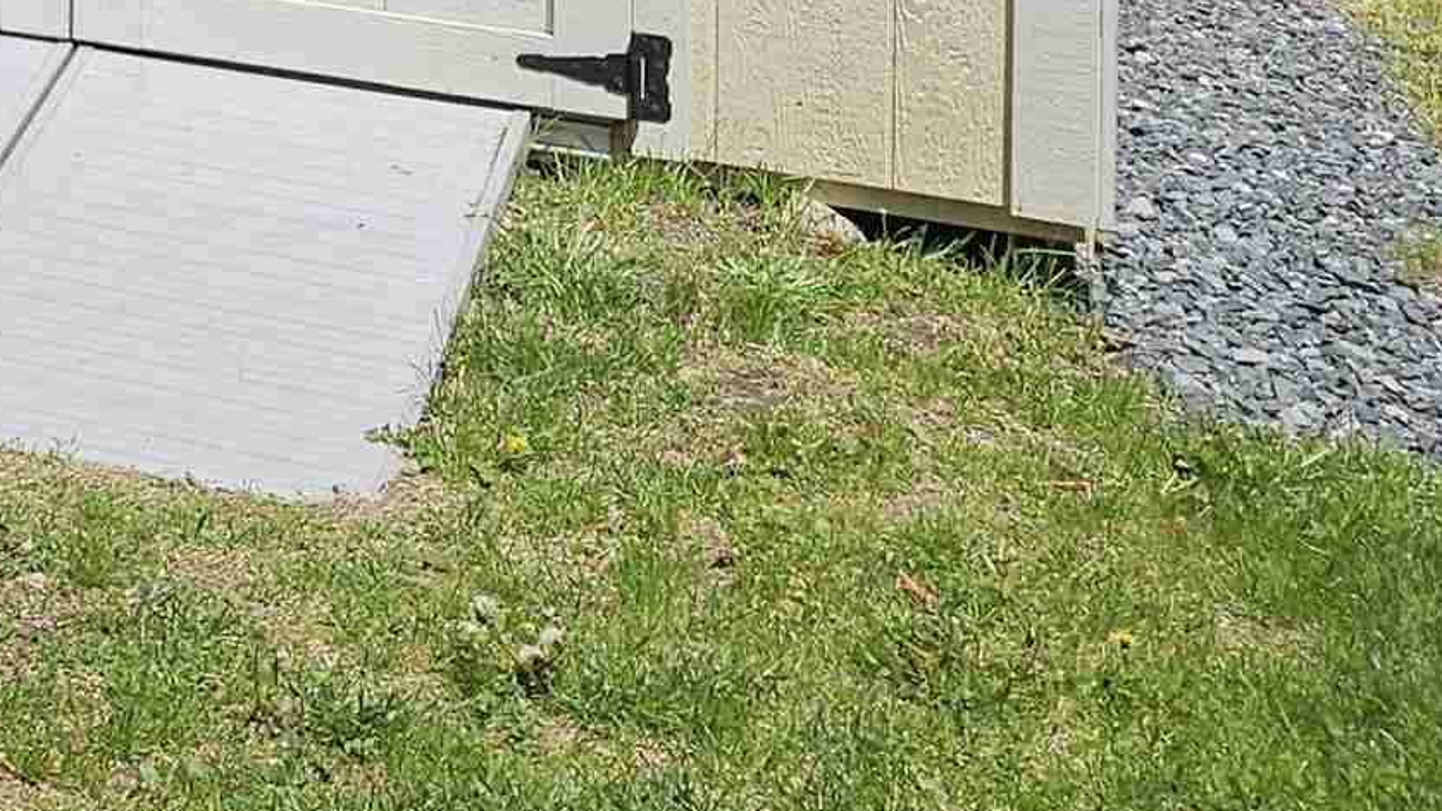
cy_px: -844
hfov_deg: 19.6
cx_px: -825
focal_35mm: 92
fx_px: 3518
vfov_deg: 11.7
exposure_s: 1/1957
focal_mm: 5.4
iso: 25
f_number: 1.8
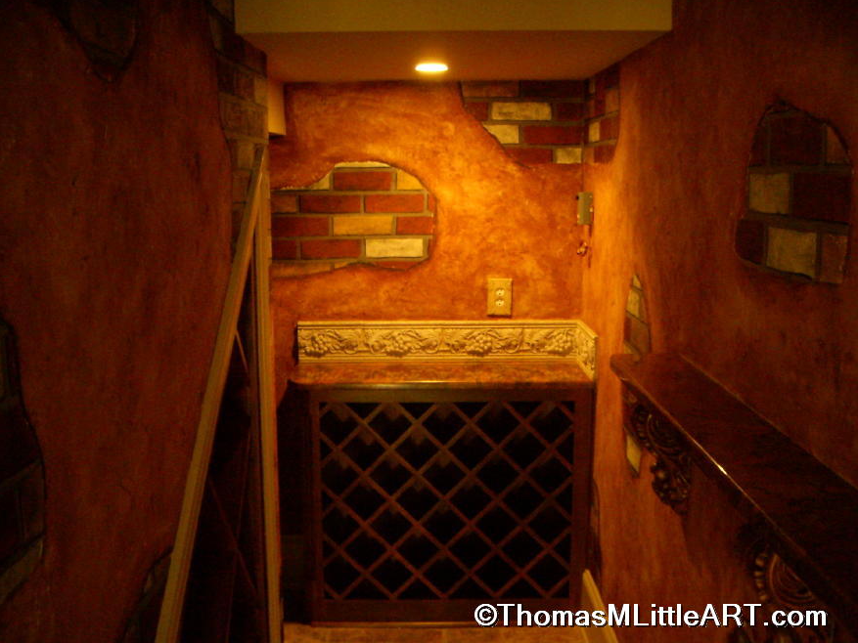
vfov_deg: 36.8
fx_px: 967
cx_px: 423
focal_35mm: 39
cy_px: 324
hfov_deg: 47.9
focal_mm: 6.4
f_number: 3.5
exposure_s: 1/4
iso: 291
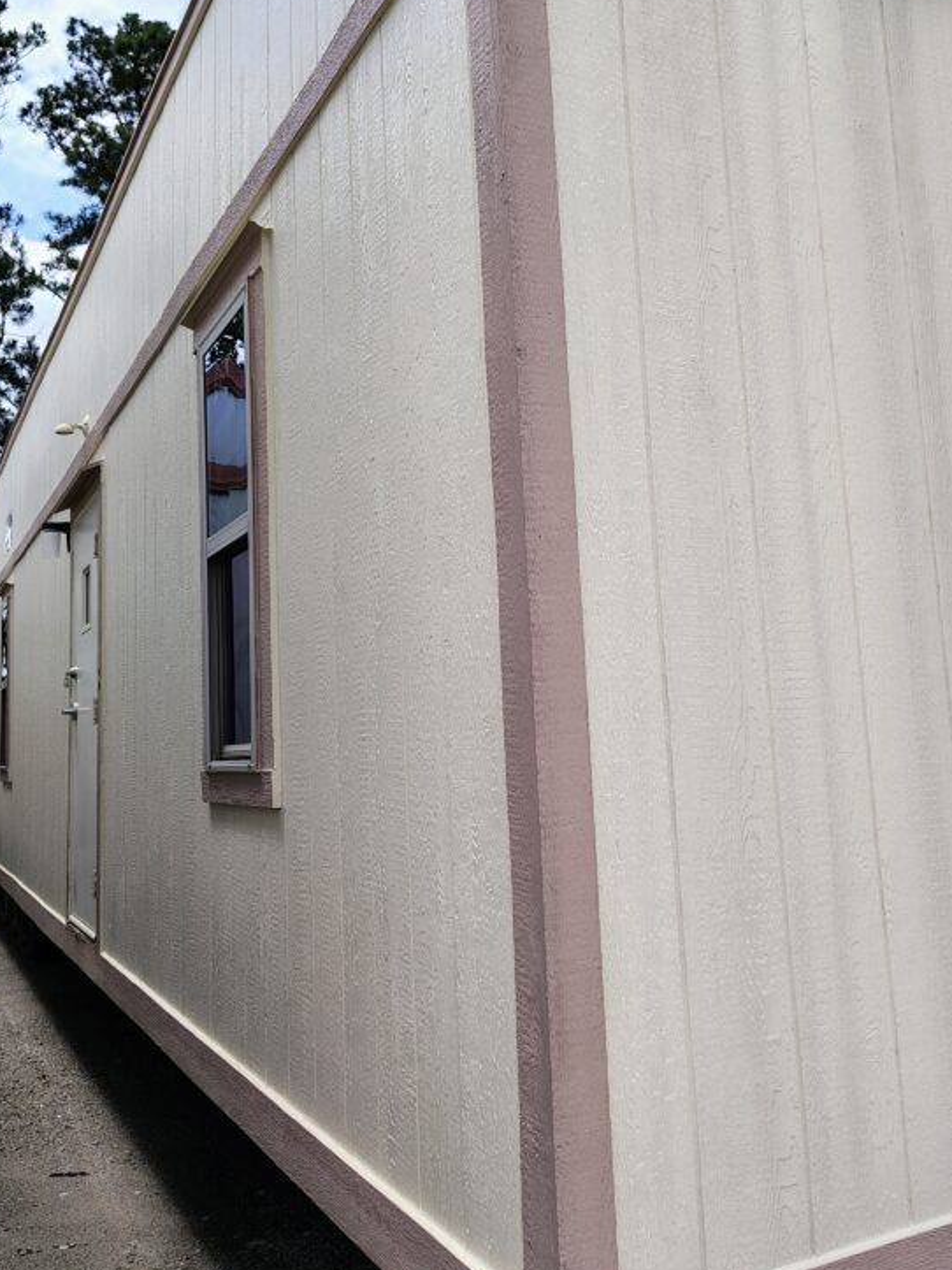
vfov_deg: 53.7
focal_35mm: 34
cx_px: 543
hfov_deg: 41.7
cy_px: 536
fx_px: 1247
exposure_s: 1/1105
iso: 100
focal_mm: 5.56
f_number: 1.8
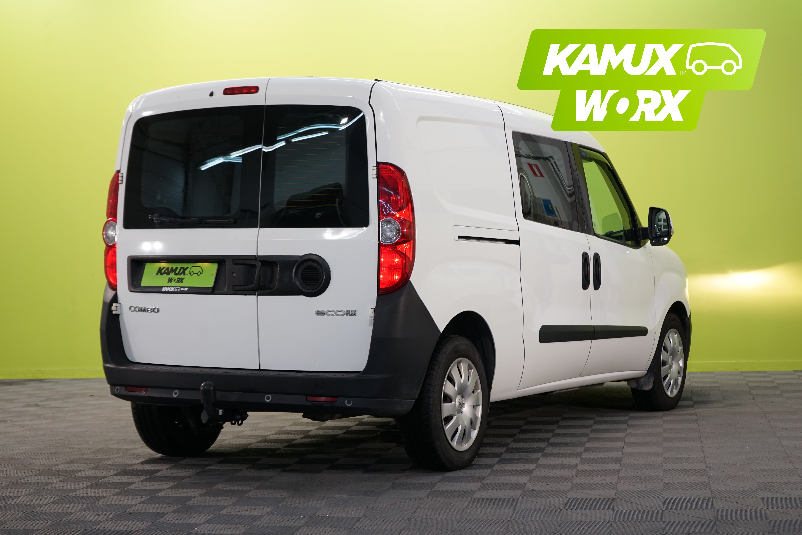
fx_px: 1559
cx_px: 401
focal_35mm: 70
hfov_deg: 28.8
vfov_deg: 19.5
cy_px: 268
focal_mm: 70
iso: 400
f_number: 5.6
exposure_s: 1/30
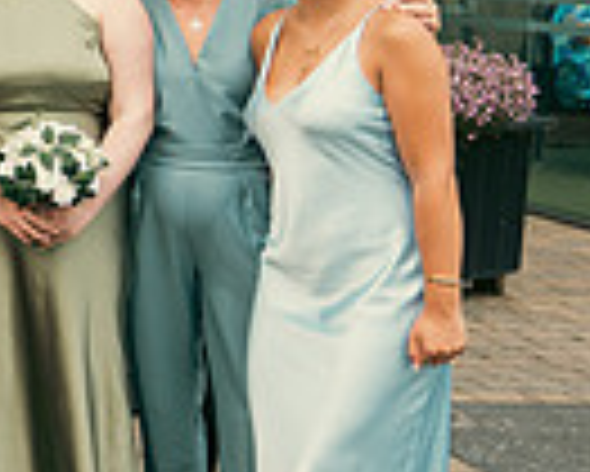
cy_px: 92
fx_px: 1887
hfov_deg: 14.1
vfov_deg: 14.2
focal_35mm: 108
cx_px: -680
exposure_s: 1/250
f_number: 5
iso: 125
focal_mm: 26
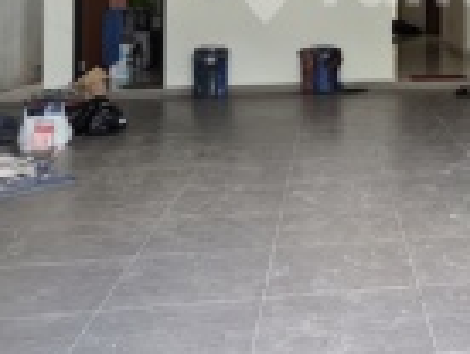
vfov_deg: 23.2
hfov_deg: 29.9
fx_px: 816
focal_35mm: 60
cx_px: 470
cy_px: -24
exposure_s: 1/182
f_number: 1.8
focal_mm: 5.4
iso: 125
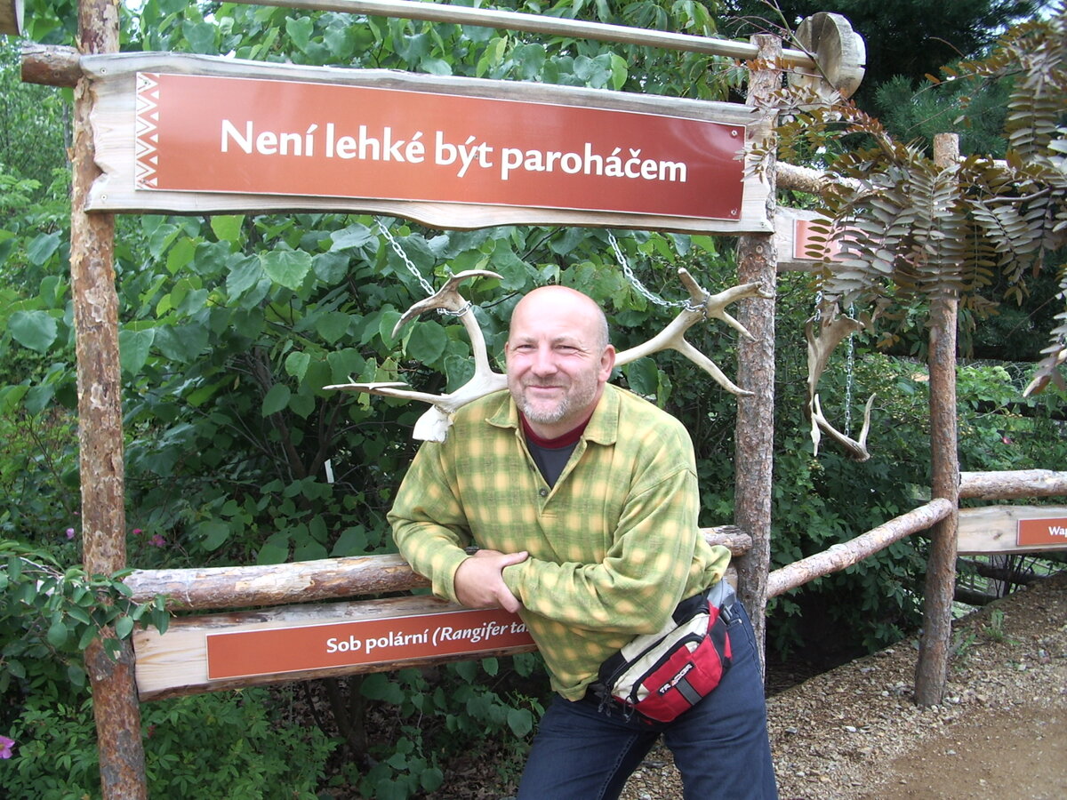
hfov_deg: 52.6
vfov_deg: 40.7
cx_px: 534
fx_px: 1079
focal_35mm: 35
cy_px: 400
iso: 50
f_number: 4.3
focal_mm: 5.8
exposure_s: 1/80
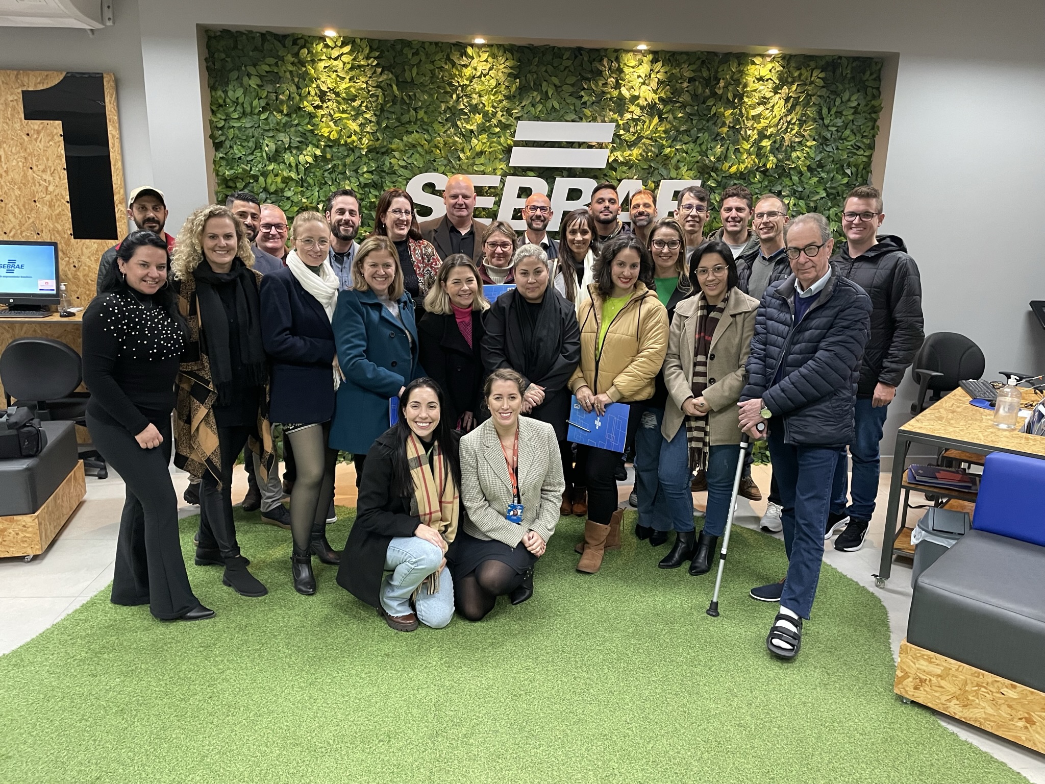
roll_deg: -0.9
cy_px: 392
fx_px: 785
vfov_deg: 53.1
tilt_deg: -13.5
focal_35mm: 26
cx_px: 522
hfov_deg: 67.3
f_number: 1.6
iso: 400
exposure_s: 1/60
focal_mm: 4.2
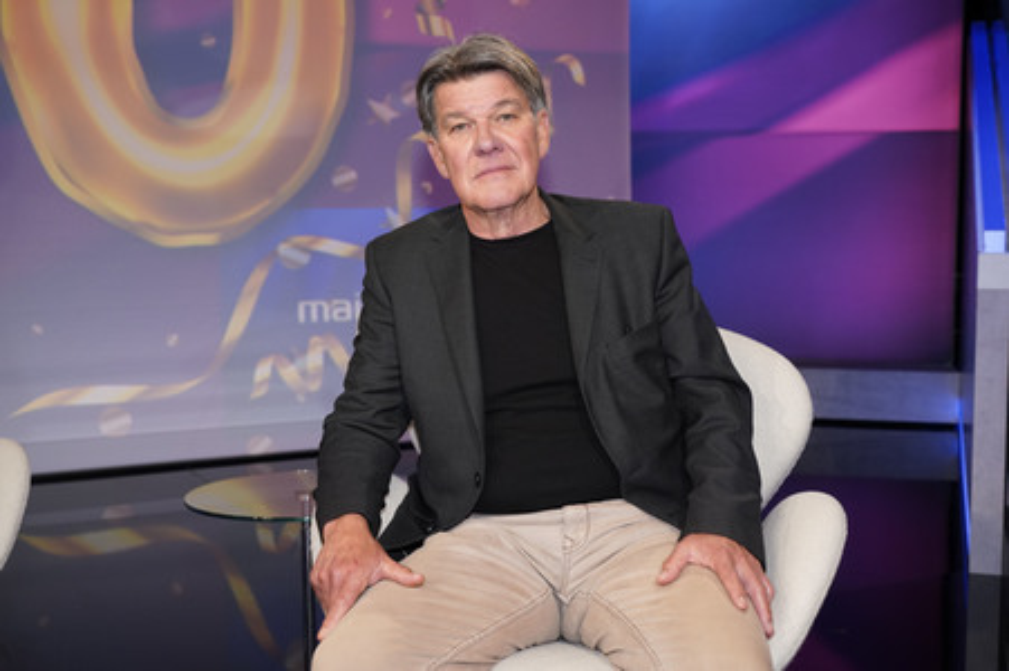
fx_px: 1148
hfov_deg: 47.4
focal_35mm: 41
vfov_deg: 32.6
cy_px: 336
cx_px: 504
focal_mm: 41
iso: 2000
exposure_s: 1/125
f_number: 5
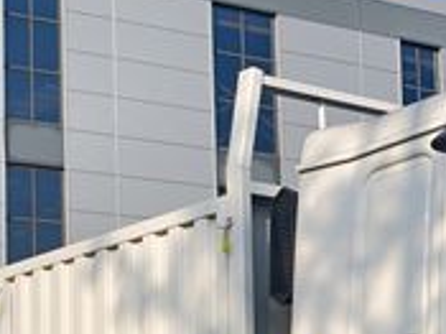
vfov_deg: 13.7
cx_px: 428
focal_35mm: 105
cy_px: 405
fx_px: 1352
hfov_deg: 18.3
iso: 72
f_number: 1.57
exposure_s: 1/2008
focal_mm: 5.6
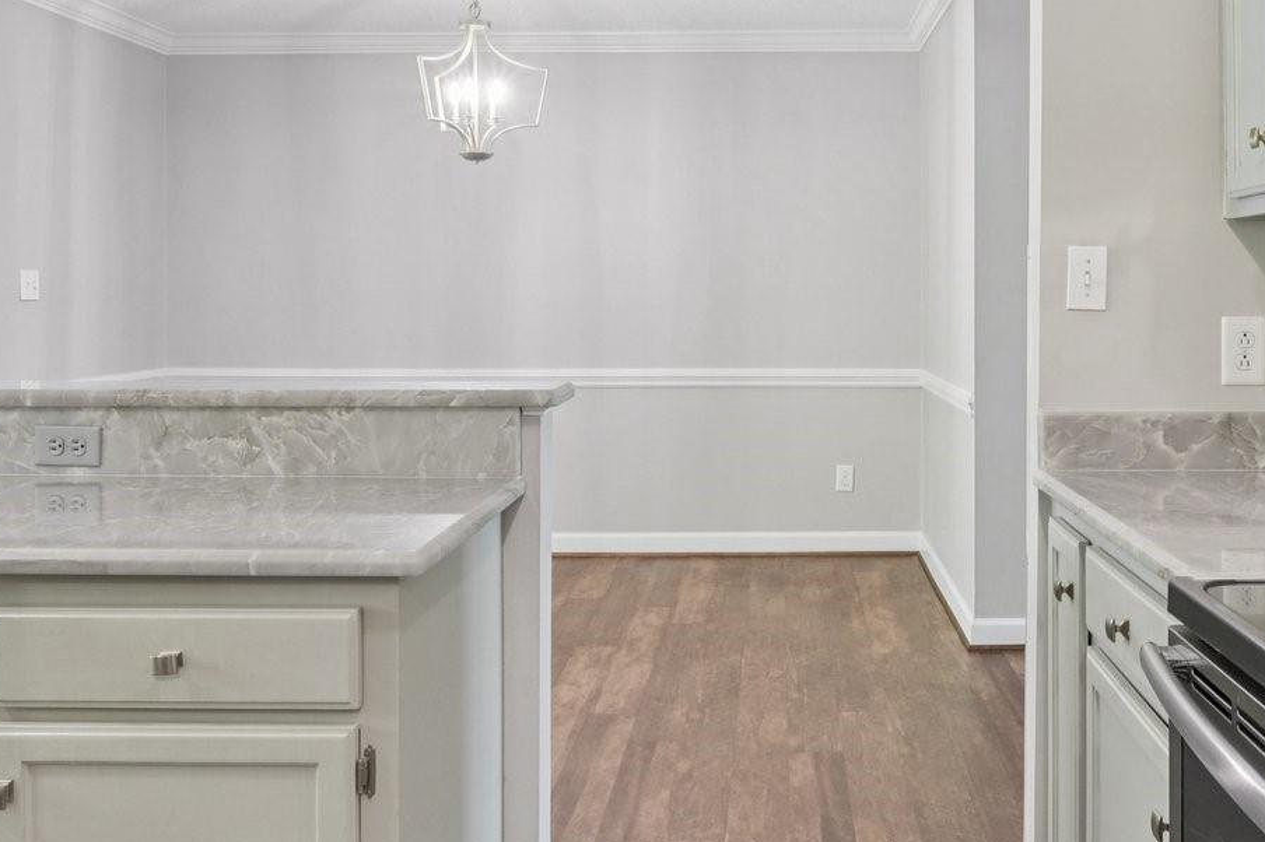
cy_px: 304
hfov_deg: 53.1
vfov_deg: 36.9
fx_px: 1254
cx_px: 763
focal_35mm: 36
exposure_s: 1/3.33
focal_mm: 10.5
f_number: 8
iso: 400
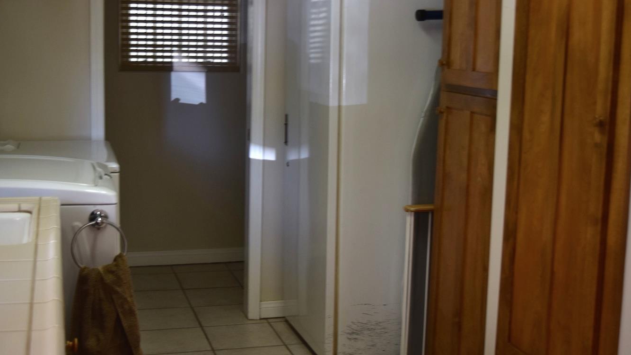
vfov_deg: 22.6
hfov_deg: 39.1
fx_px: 887
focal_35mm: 53
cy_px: 168
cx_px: 291
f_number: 4.2
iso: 500
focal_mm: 30
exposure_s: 1/60
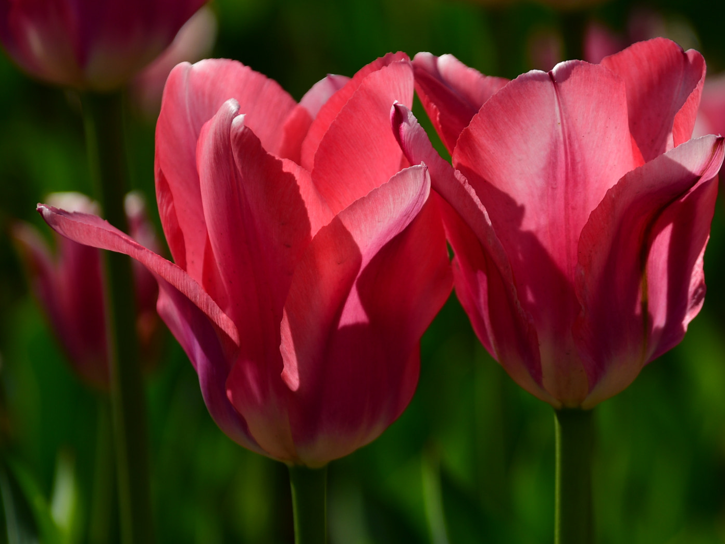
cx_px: 462
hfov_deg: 6.5
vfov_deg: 4.8
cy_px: 281
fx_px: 6430
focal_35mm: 307
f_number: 6.3
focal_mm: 145
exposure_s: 1/320
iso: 100
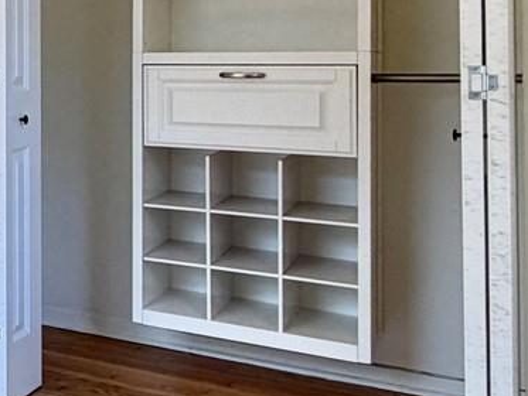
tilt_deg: -0.3
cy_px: 54
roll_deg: +0.5
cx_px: -415
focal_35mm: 60
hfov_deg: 21.5
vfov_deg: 23.9
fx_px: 915
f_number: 2.2
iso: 100
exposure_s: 1/120
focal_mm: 2.22
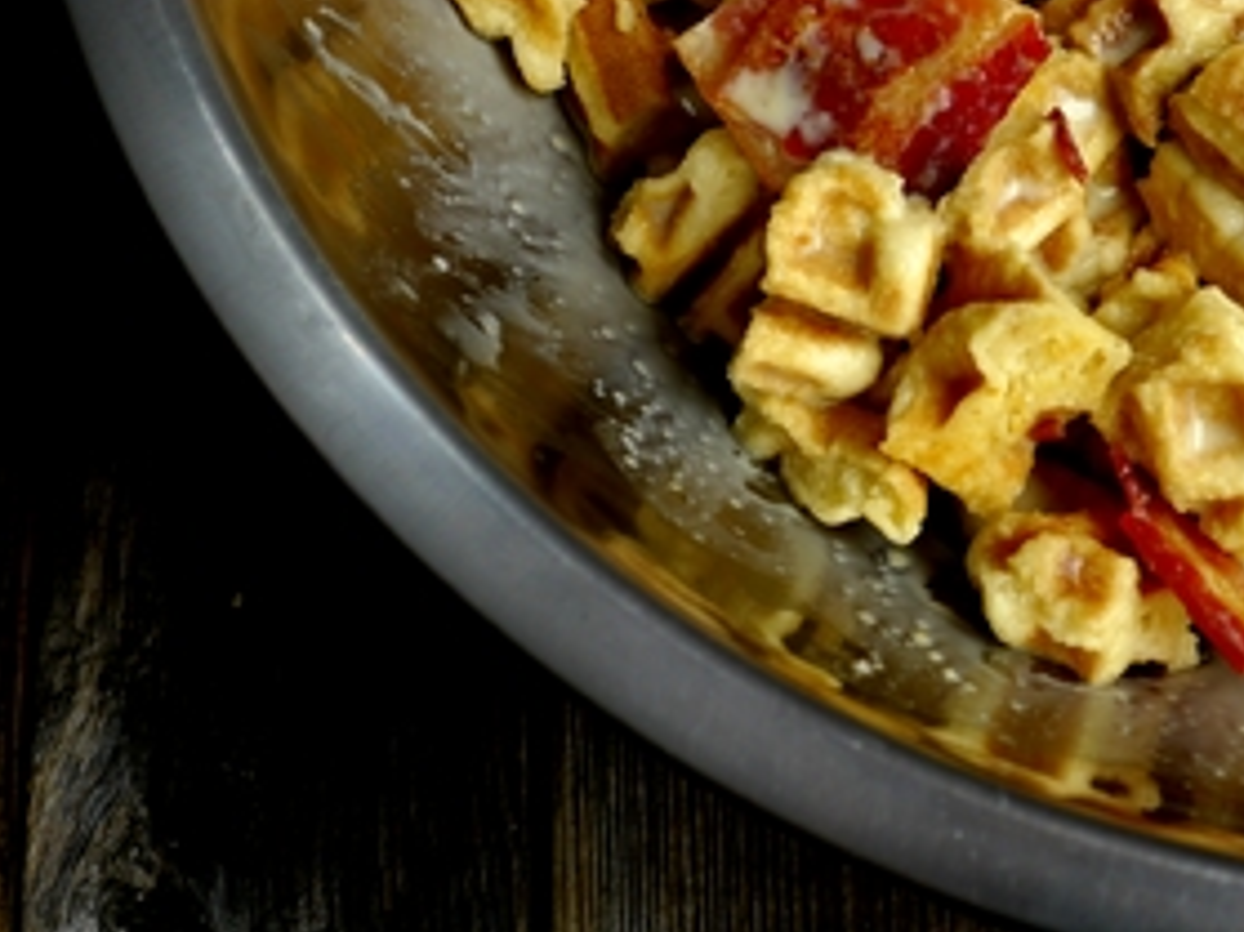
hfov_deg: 18.8
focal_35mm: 103
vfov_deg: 14.1
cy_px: 2
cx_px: 1050
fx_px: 3700
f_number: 5
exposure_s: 1/100
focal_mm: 25
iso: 100
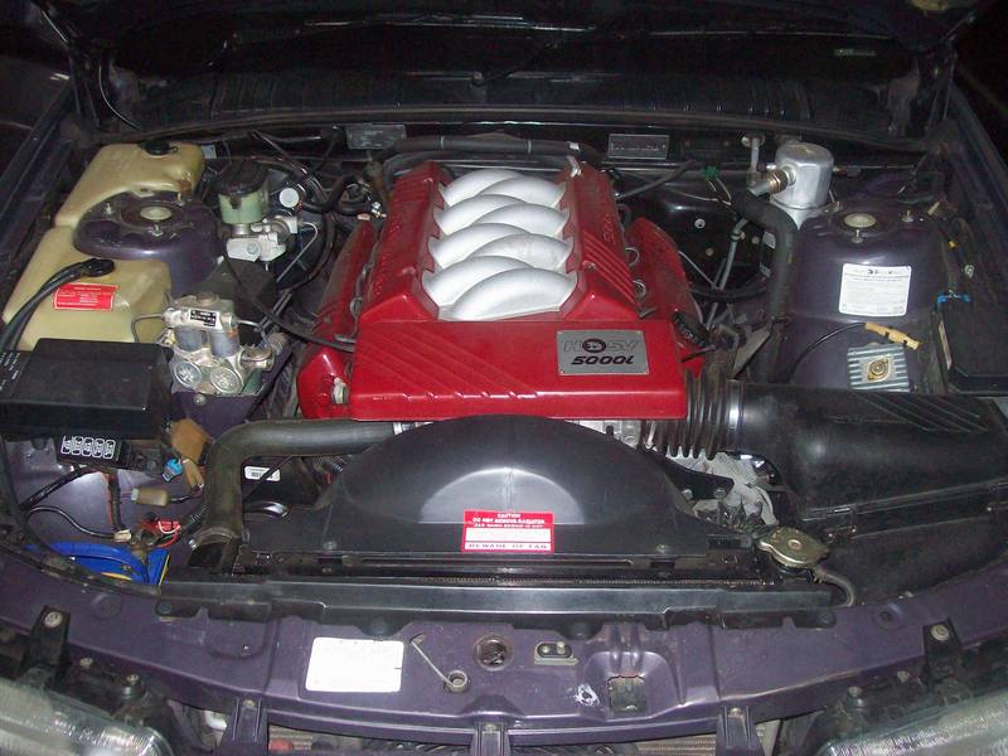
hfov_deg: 51.4
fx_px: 1048
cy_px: 378
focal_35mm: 36
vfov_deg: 39.7
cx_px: 504
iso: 200
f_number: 2.7
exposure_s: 1/64
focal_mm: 6
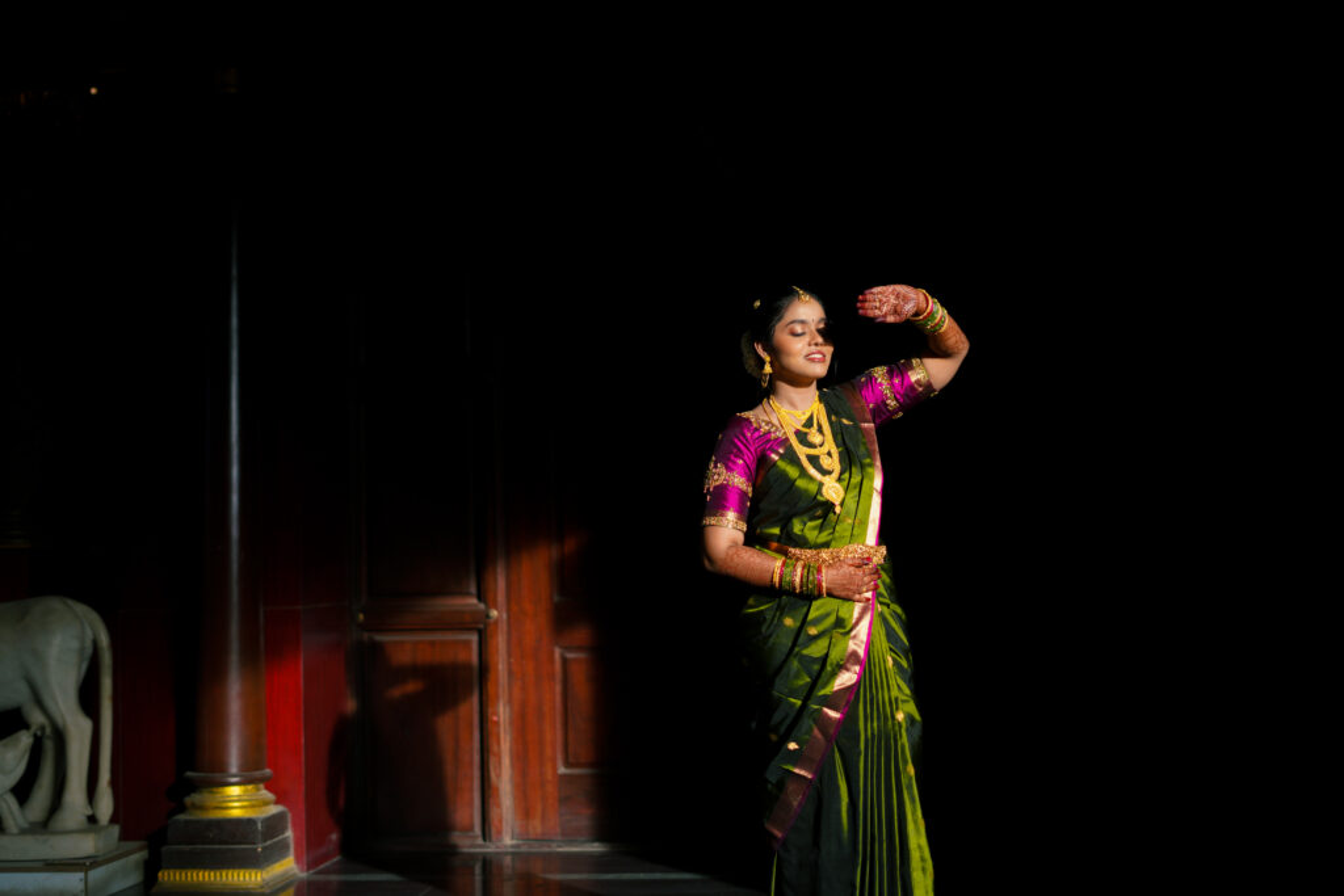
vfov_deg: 27.0
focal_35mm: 50
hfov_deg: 39.6
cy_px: 448
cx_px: 672
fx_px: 1867
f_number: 1.8
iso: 160
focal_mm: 50
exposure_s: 1/1250
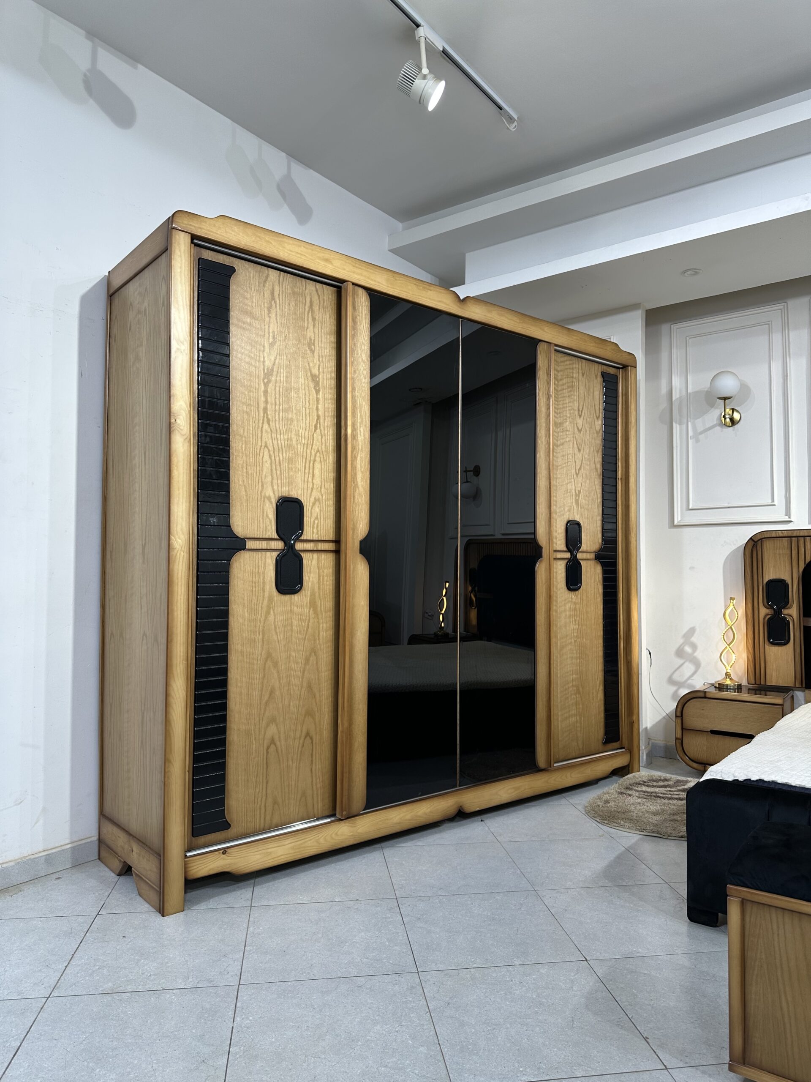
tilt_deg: +3.0
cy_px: 541
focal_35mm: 24
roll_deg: +0.2
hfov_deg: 56.8
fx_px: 750
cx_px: 406
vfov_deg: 71.6
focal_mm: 6.86
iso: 64
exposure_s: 1/100
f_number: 1.78
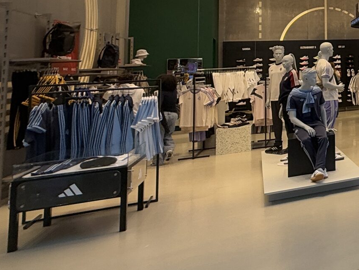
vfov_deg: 32.5
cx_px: 507
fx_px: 436
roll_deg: +1.3
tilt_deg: +5.6
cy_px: 23
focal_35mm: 42
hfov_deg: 30.6
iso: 50
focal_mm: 2.22
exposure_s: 1/218
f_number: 2.2
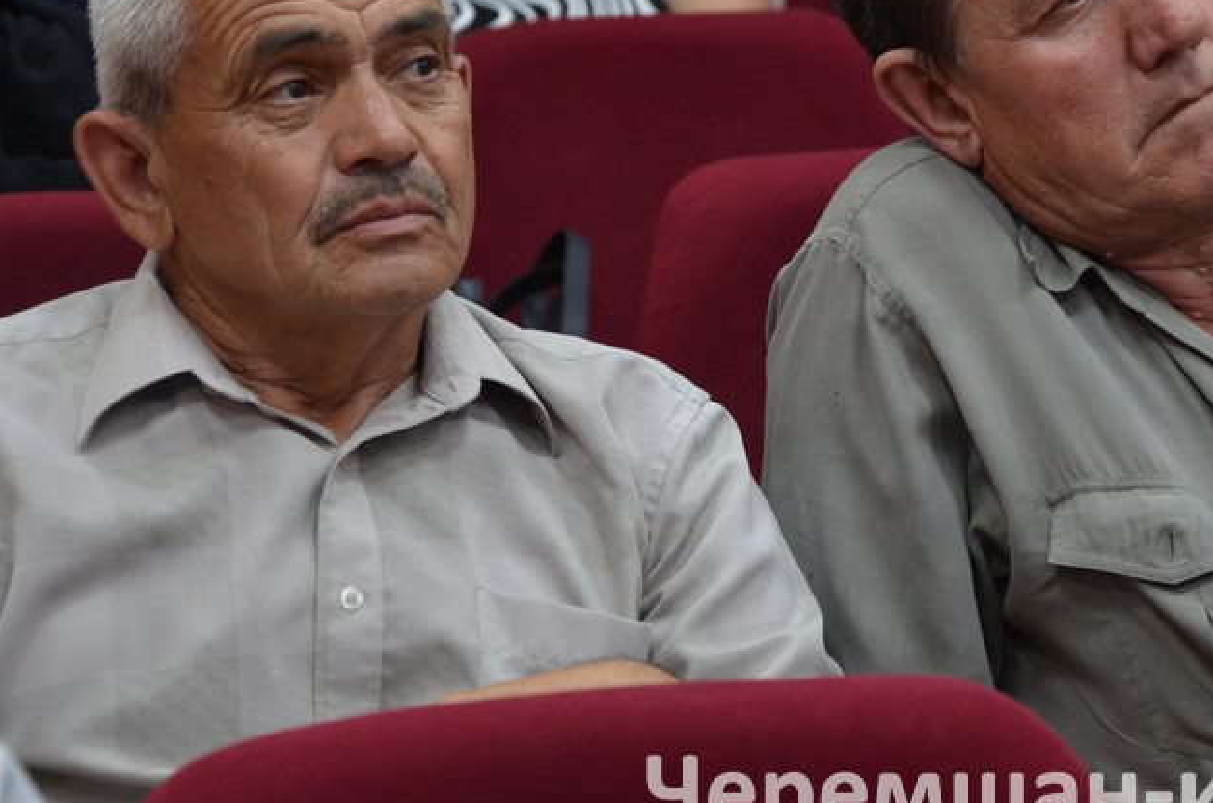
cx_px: 715
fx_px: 6175
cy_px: 307
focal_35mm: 184
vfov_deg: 7.4
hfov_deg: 11.2
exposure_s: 1/40
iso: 800
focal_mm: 85
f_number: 5.6
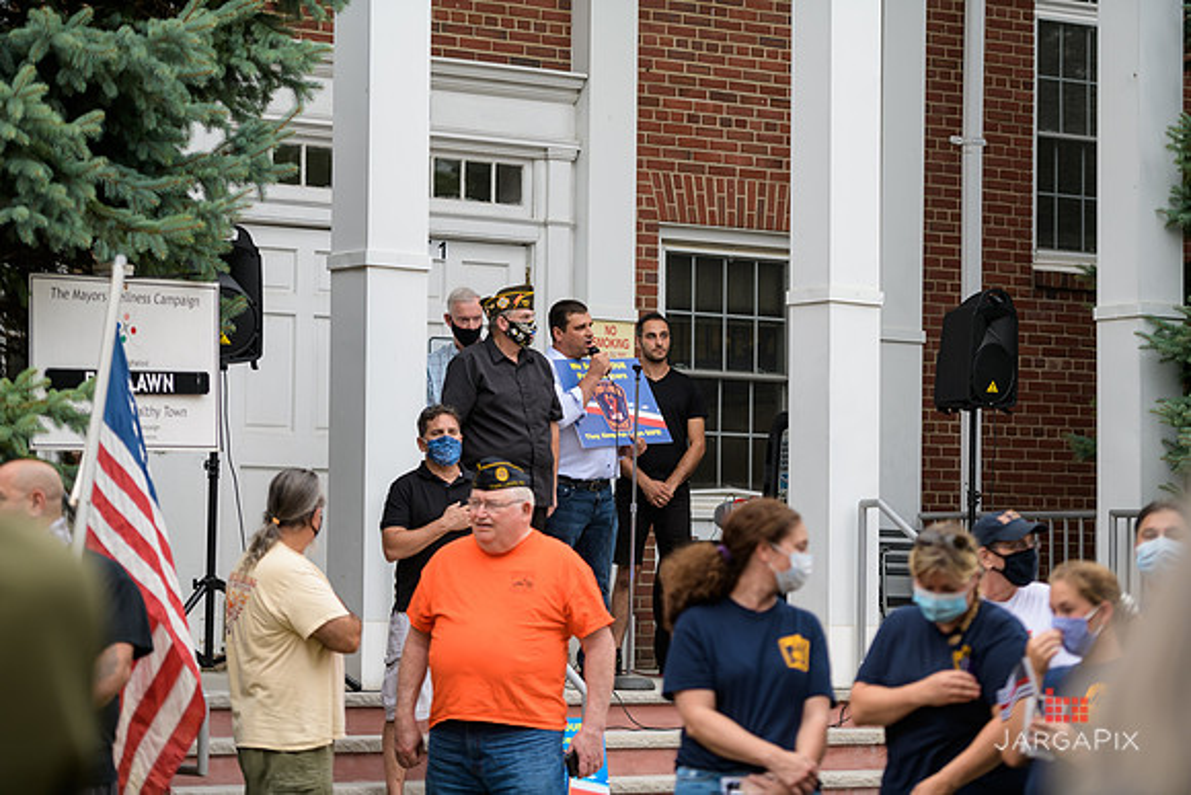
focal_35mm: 105
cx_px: 596
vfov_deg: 13.0
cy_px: 398
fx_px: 3474
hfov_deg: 19.5
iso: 200
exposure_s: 1/200
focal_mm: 105
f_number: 3.2
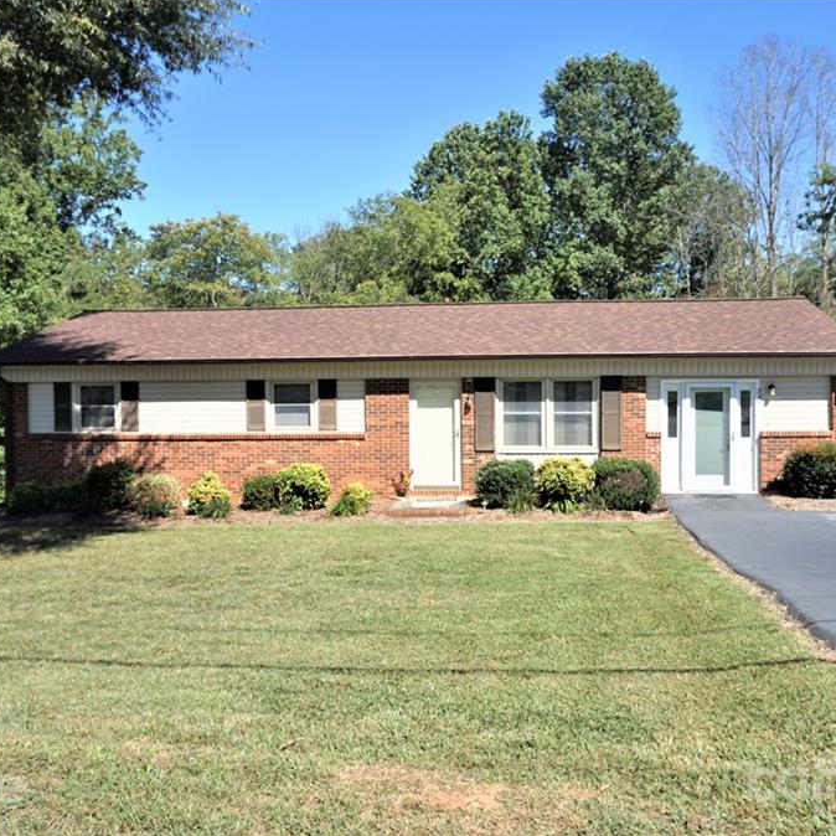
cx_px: 459
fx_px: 847
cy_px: 418
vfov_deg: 52.5
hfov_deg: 52.4
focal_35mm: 31
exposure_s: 1/200
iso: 100
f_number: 9
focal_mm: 16
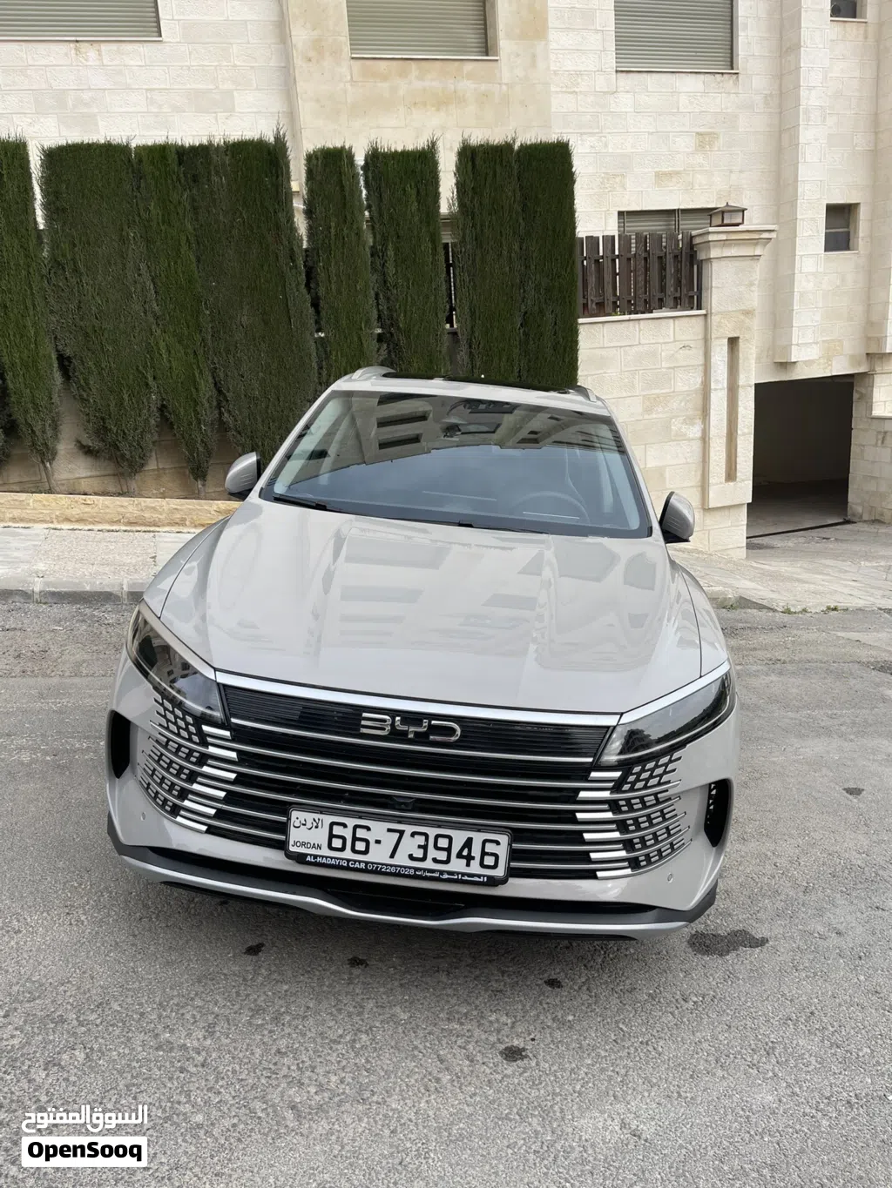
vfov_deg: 69.4
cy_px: 594
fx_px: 859
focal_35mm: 25
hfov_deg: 54.9
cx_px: 446
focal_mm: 5.1
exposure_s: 1/1130
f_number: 1.6
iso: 32
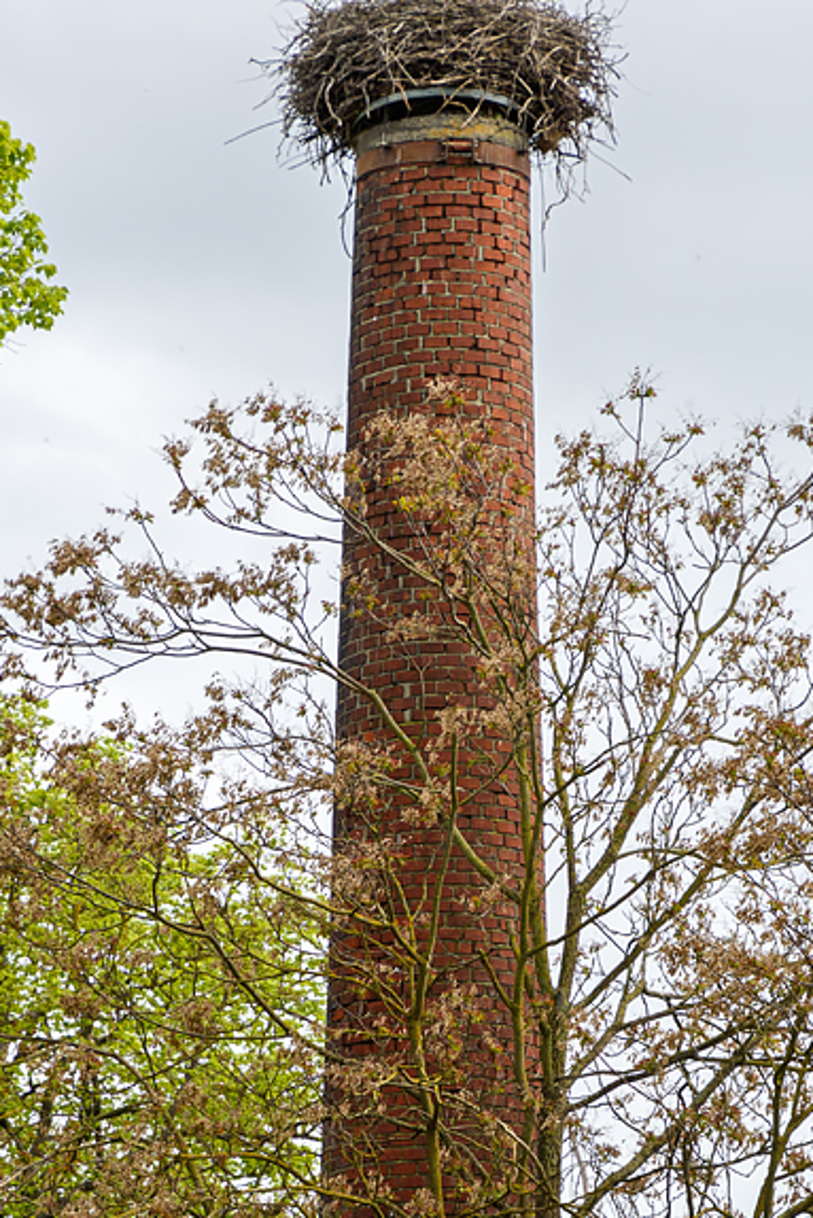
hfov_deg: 7.3
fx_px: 6364
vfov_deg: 10.9
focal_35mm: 188
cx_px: 395
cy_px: 853
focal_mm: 72
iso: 200
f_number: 6.3
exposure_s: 1/1000
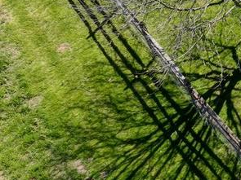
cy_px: -126
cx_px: 561
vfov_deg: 11.8
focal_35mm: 117
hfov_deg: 13.1
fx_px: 814
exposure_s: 1/4000
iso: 400
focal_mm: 12.29
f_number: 2.8
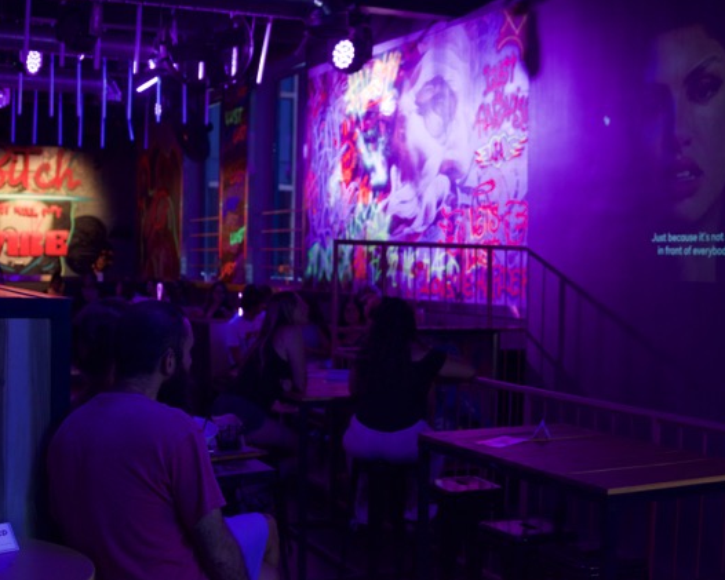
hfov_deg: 38.8
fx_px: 1030
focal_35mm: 48
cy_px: 289
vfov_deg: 31.5
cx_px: 346
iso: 1250
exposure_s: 1/60
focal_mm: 28
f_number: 2.8
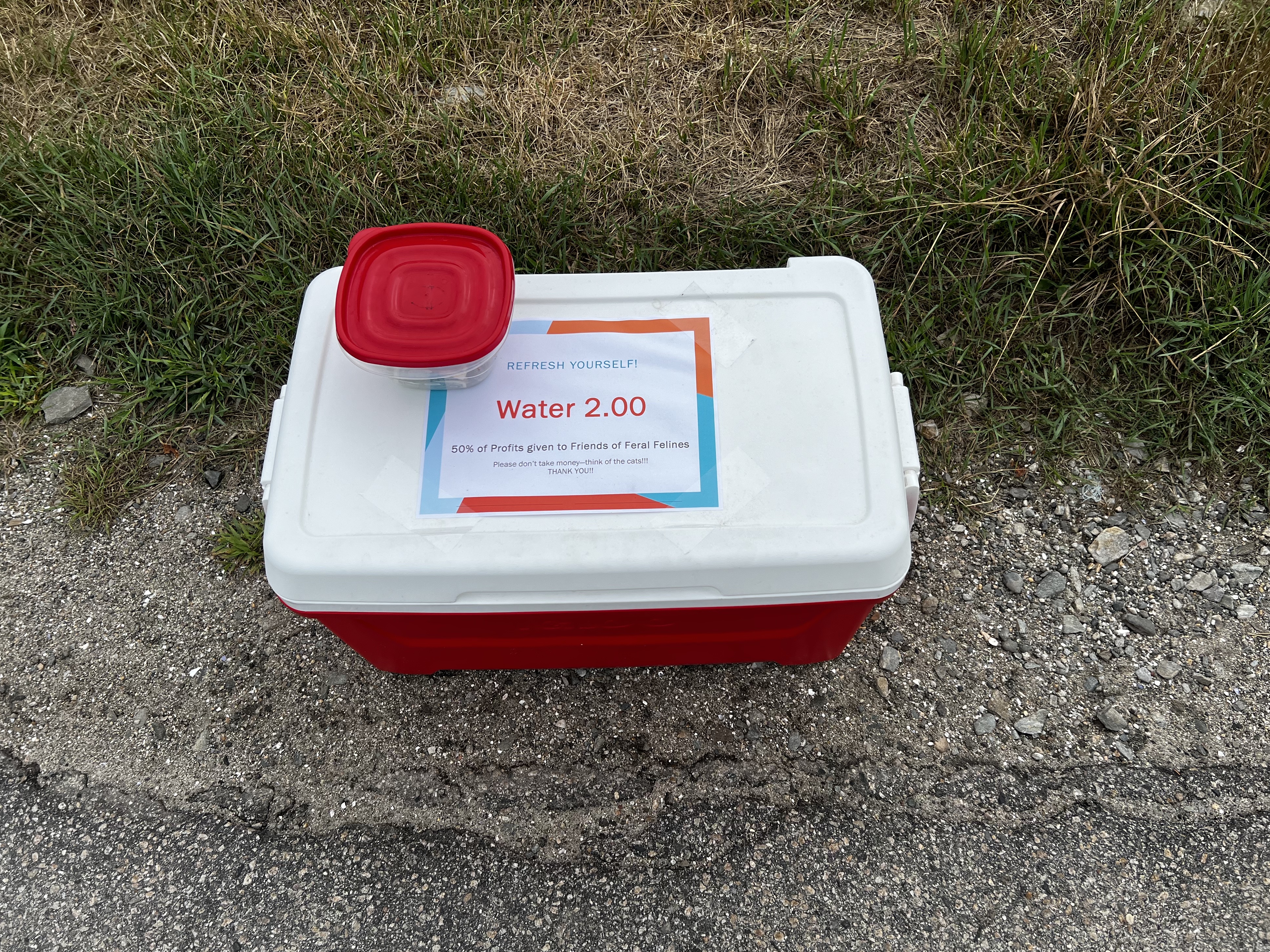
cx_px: 650
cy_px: 481
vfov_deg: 51.4
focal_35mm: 27
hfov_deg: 65.3
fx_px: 991
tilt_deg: -62.7
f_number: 1.5
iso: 50
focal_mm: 5.7
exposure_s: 1/3460
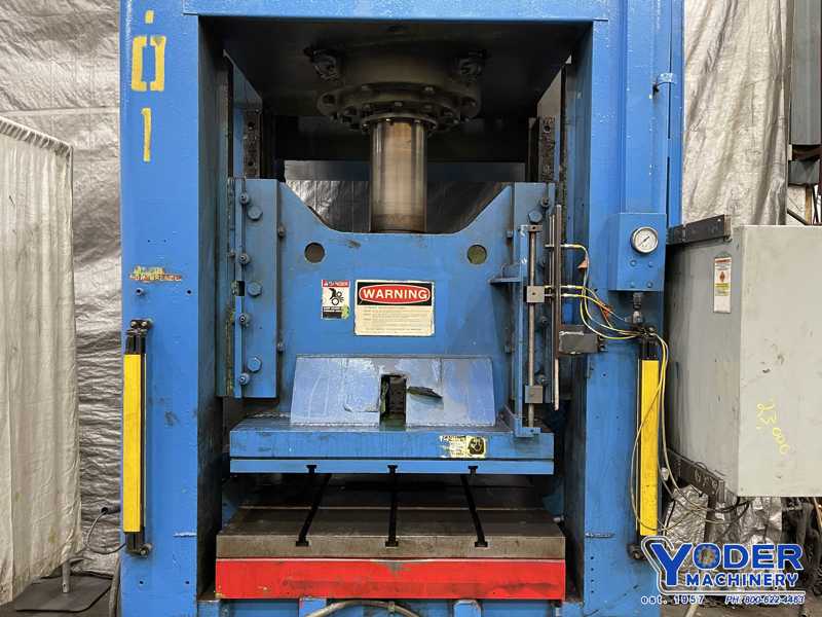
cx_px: 411
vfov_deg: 53.1
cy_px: 308
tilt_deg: -1.7
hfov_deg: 67.3
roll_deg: -0.1
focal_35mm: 26
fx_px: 617
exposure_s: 1/60
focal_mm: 5.1
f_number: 1.6
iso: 320
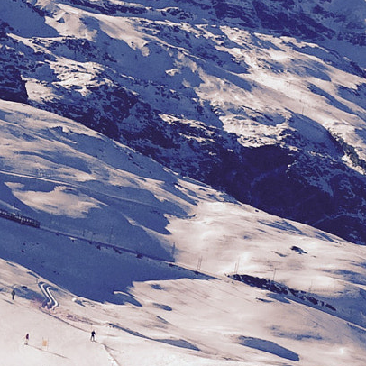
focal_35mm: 101
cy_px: 162
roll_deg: -1.2
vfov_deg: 17.2
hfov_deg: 16.5
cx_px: -73
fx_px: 1208
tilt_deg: -7.3
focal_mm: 4.15
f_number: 2.2
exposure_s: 1/4950
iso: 32
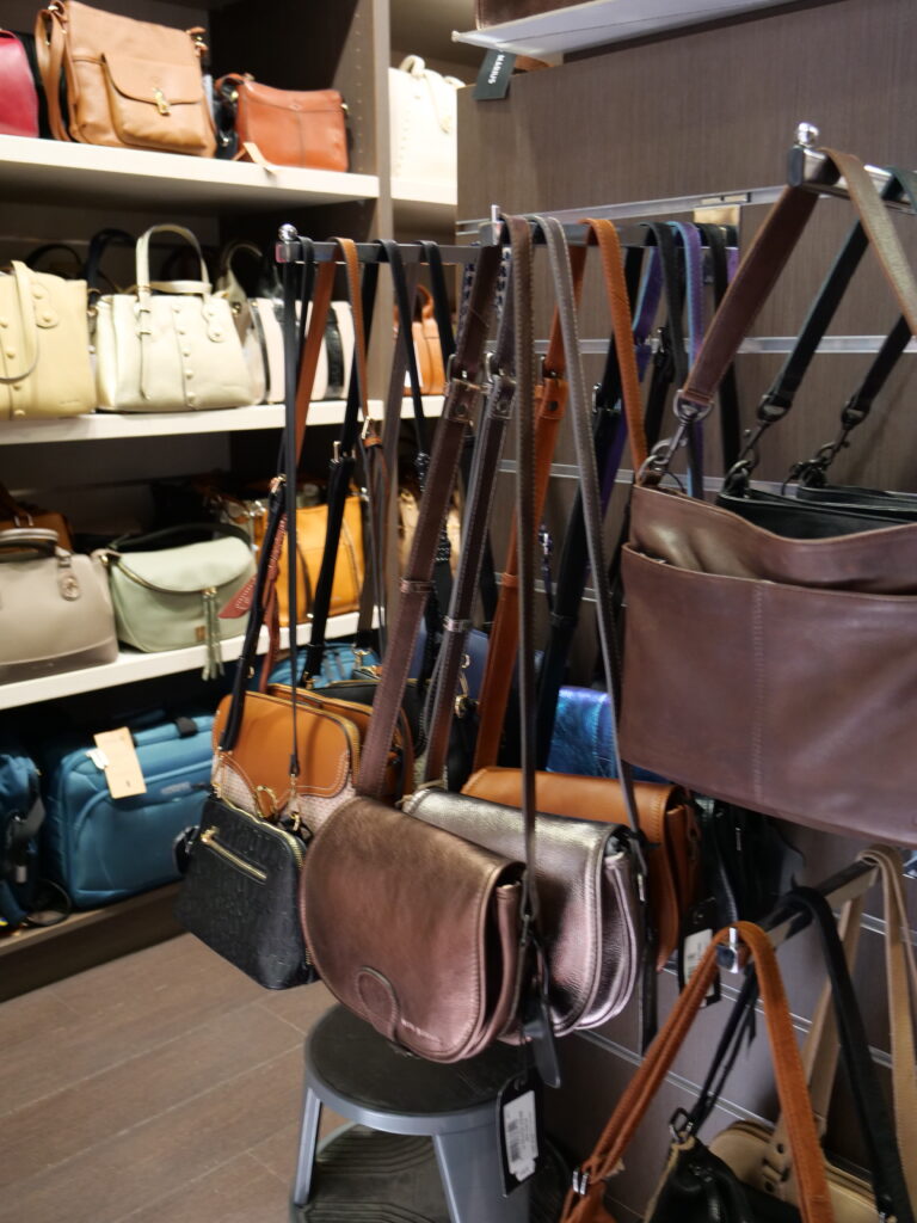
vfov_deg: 54.0
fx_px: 1201
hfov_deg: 41.8
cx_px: 458
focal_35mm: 34
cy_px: 612
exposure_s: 1/60
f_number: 3.1
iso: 1250
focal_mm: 17
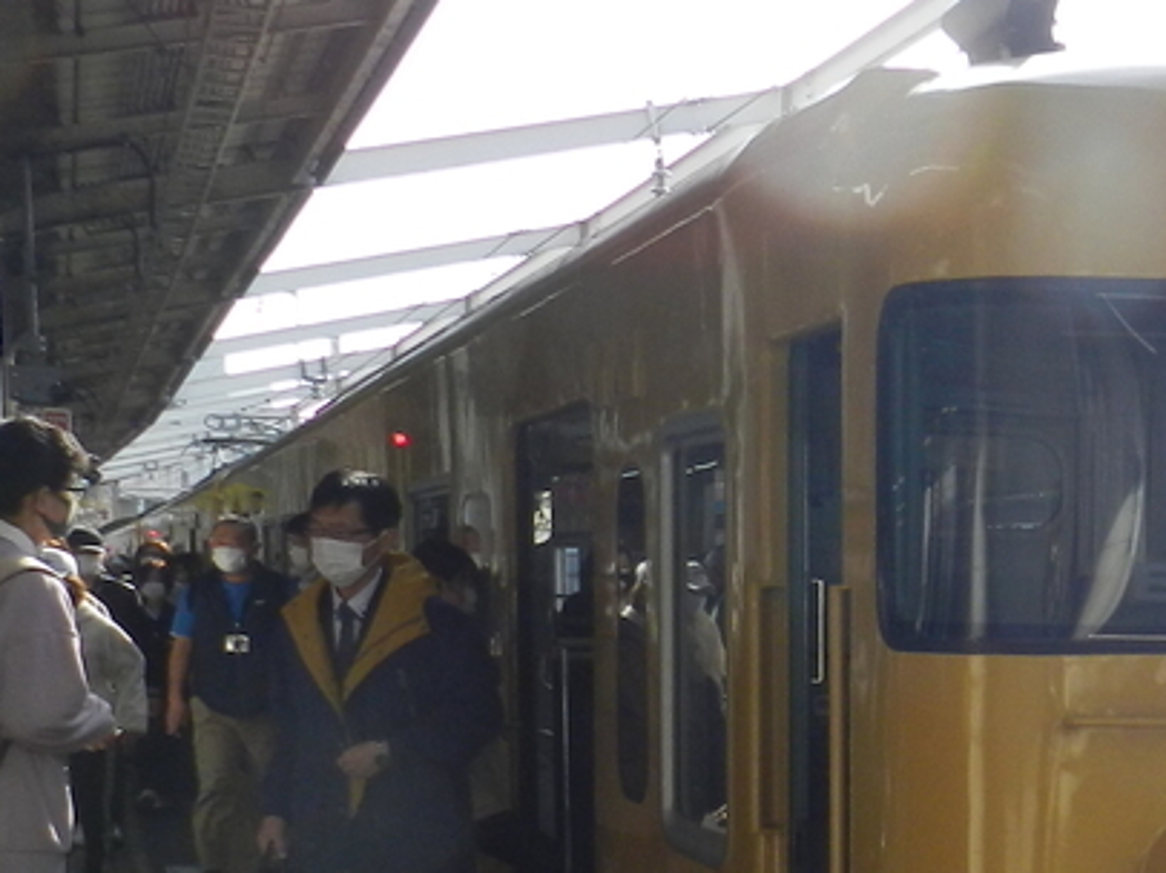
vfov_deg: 21.1
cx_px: 1226
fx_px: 2289
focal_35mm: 68
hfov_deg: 26.7
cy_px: 807
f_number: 3.4
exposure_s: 1/800
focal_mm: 4
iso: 160
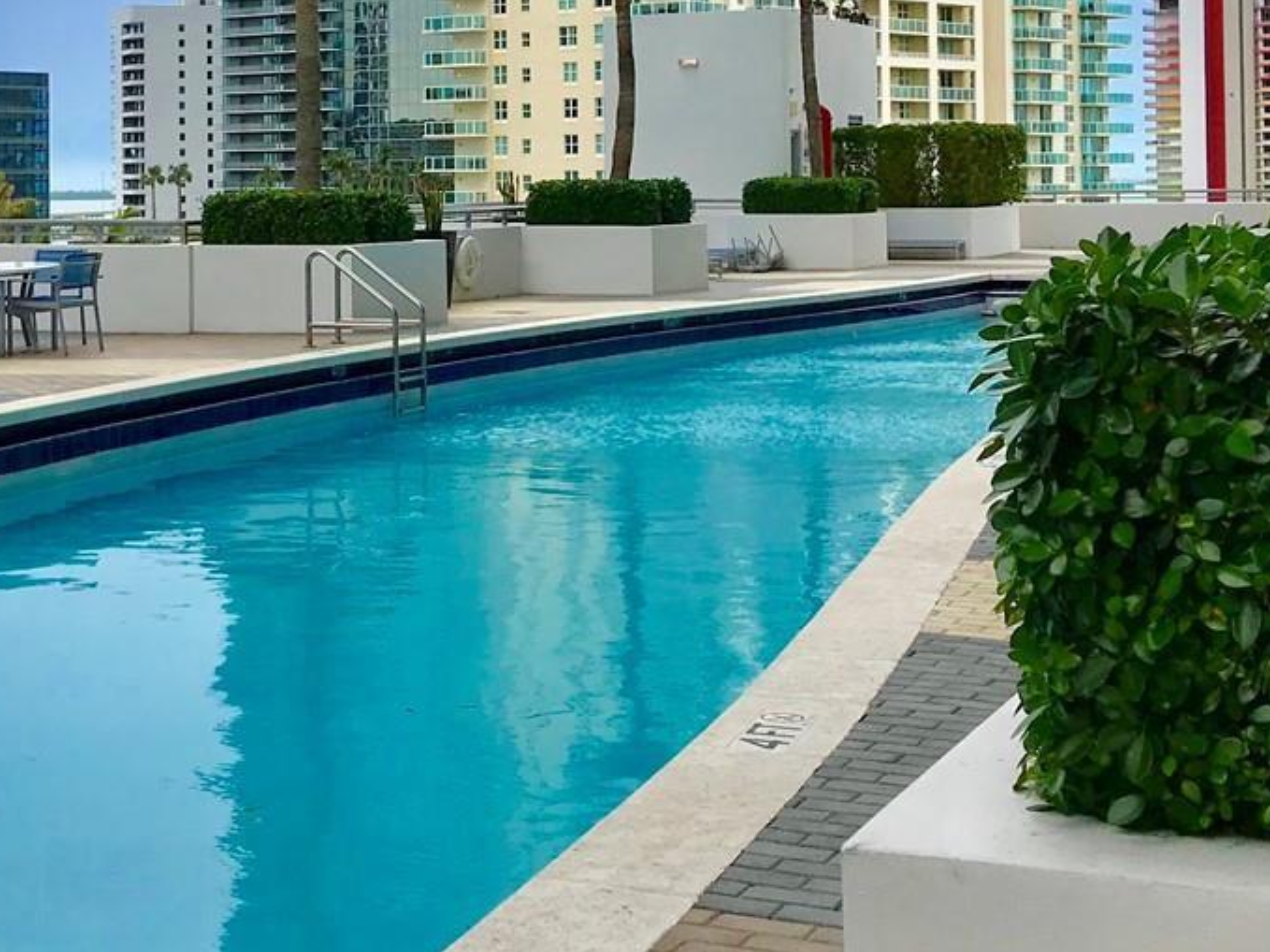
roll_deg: +1.3
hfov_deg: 29.2
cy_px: 133
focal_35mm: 66
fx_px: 2421
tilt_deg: +2.2
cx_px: 425
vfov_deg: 21.8
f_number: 1.8
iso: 20
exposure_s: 1/1546
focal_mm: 3.99
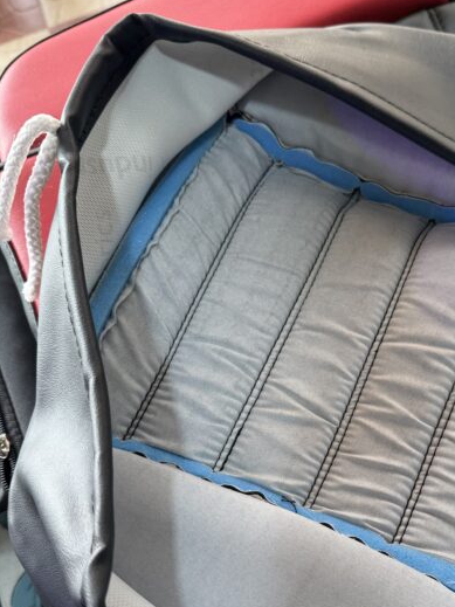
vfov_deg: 49.0
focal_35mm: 37
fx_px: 649
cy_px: 419
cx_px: 329
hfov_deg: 37.9
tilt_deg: -79.0
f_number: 1.78
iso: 64
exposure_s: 1/100
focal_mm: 6.76
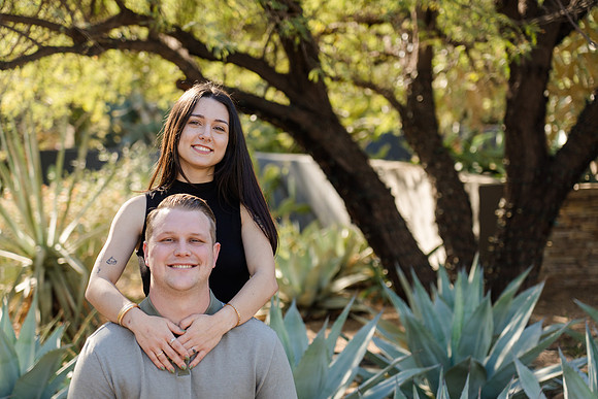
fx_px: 1744
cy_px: 200
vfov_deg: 13.0
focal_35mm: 105
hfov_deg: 19.5
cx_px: 299
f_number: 4
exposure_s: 1/200
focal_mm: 105
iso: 160
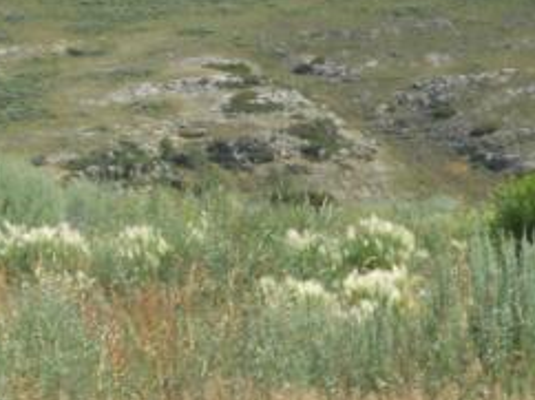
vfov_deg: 5.7
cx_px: -99
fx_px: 4045
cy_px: 234
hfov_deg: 7.5
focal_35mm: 262
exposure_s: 1/320
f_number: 5.5
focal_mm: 17.6
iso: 80
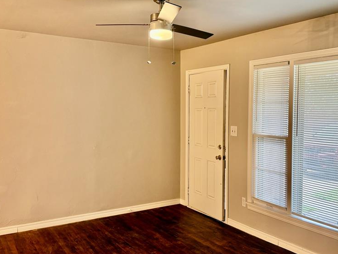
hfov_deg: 50.9
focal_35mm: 36
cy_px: 126
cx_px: 210
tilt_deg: -2.8
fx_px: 352
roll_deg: +0.0
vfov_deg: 39.7
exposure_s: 1/60
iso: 80
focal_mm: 5.96
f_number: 1.6
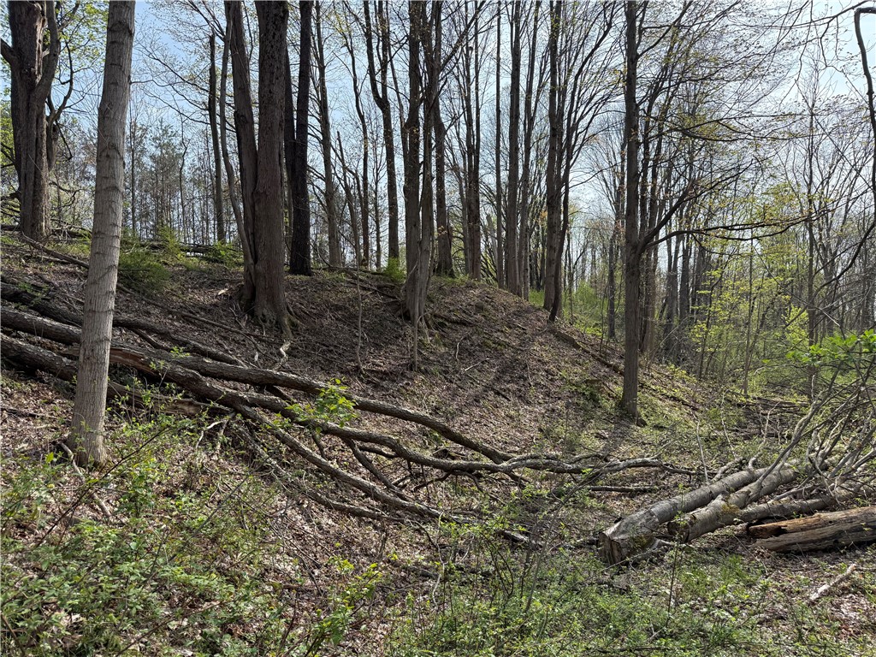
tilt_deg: -0.1
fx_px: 607
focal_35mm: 24
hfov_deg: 71.6
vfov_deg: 56.8
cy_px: 328
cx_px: 438
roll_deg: +2.3
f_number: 1.78
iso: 100
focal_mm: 6.76
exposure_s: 1/2611
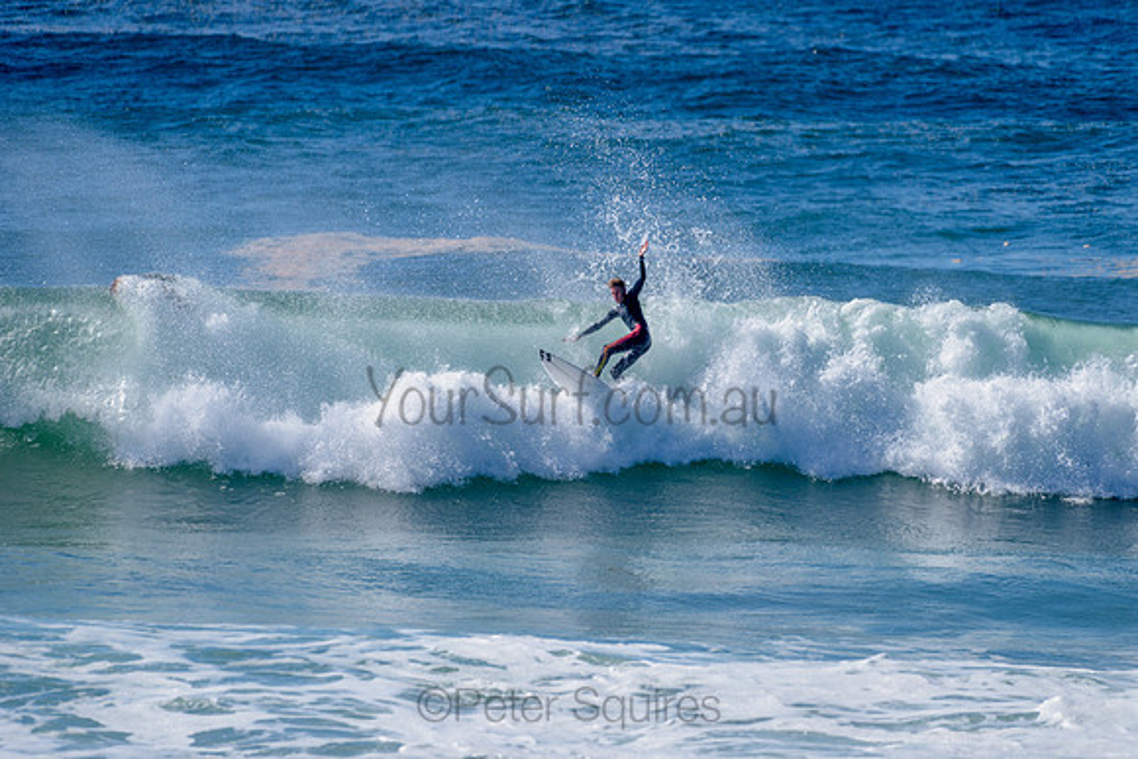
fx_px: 17494
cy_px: 348
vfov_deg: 2.5
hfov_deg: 3.7
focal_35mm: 553
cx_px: 624
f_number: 5.6
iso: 140
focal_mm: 500
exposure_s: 1/2000
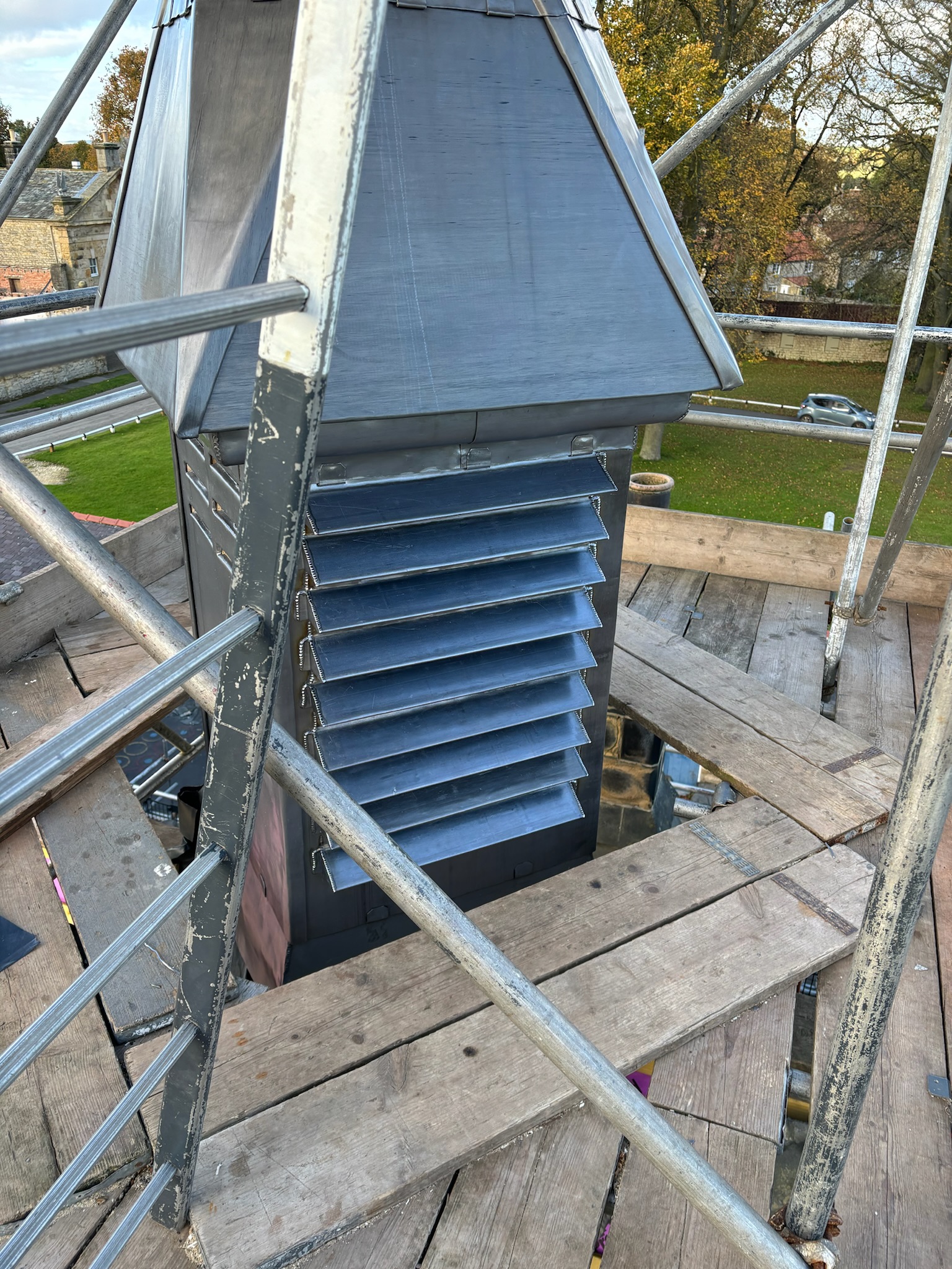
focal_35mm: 26
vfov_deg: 67.3
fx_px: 953
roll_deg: -1.2
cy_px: 634
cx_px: 476
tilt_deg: -26.1
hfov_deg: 53.1
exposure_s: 1/323
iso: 50
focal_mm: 5.96
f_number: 1.6
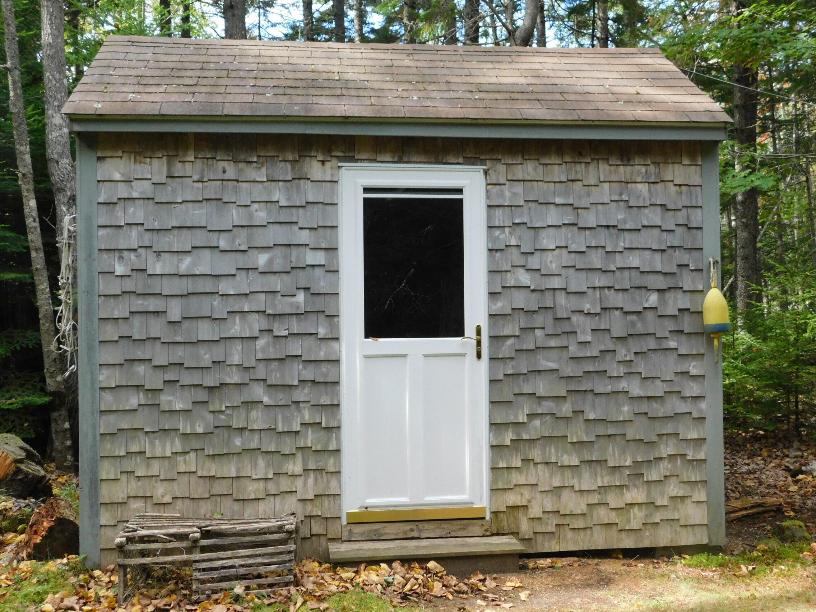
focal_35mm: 36
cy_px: 306
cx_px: 408
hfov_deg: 51.4
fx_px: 849
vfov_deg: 39.7
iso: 400
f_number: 3.5
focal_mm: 6.3
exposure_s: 1/320
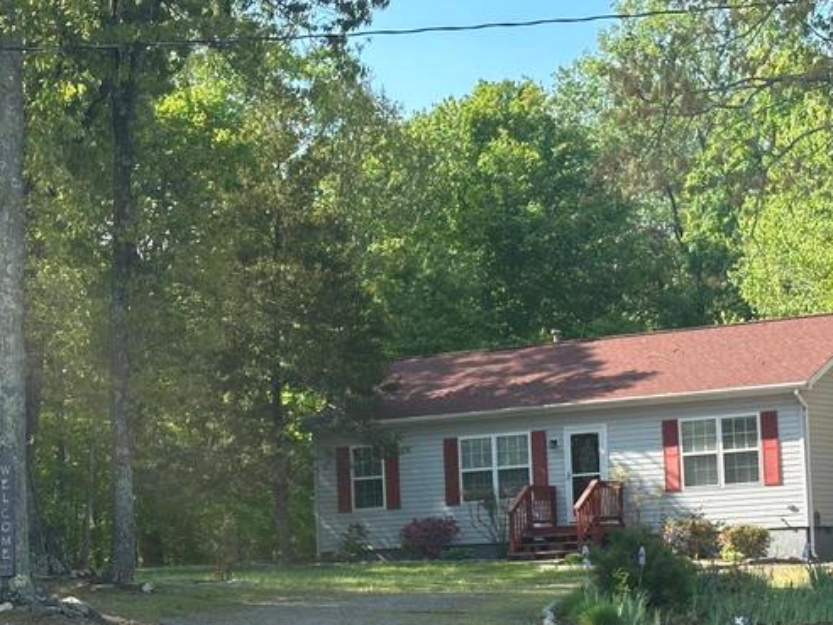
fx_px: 2406
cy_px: 486
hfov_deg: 19.6
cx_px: 455
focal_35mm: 100
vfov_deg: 14.7
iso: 64
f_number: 1.78
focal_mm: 6.86
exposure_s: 1/980
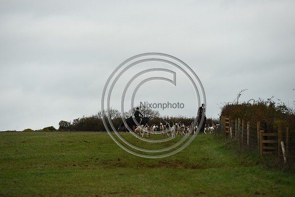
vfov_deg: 6.9
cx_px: 148
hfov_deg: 10.3
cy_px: 98
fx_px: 1638
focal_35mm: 200
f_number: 5.6
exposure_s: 1/1000
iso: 450
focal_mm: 200
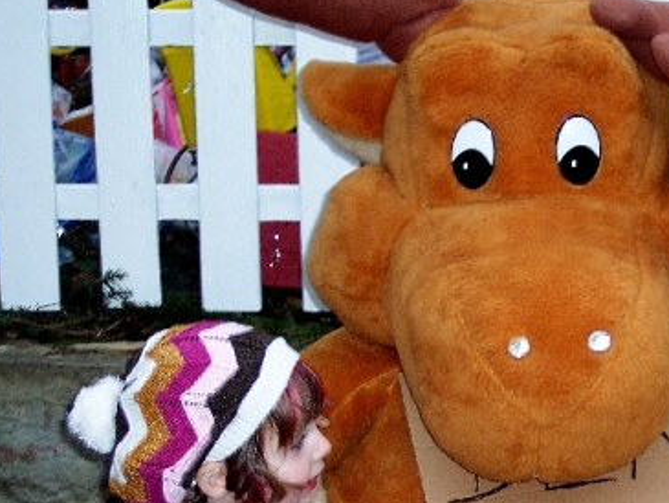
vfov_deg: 13.0
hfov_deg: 17.1
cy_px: 314
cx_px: 550
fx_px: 2204
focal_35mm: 114
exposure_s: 1/90
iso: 100
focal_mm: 13.3
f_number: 3.4
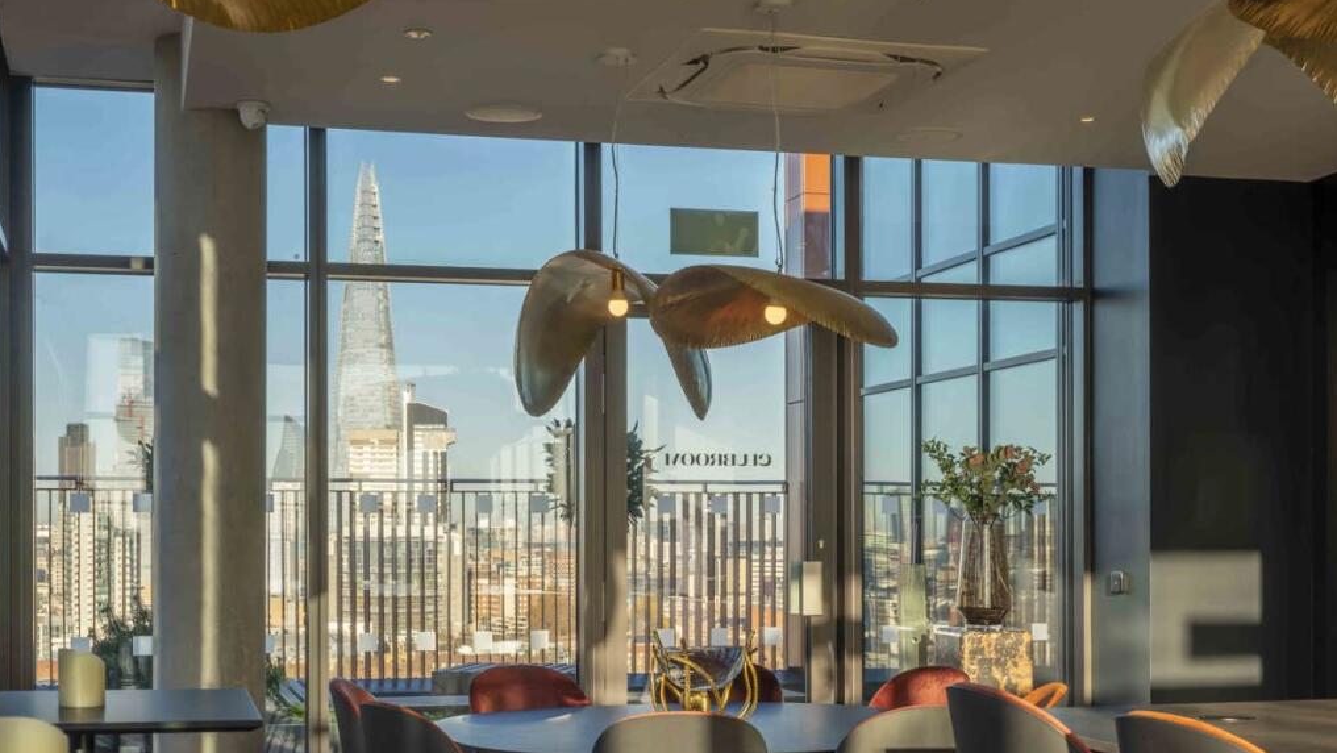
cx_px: 668
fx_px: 1986
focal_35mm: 56
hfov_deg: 37.2
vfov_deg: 21.4
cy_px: 458
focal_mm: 64
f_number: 16
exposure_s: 1/320
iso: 125
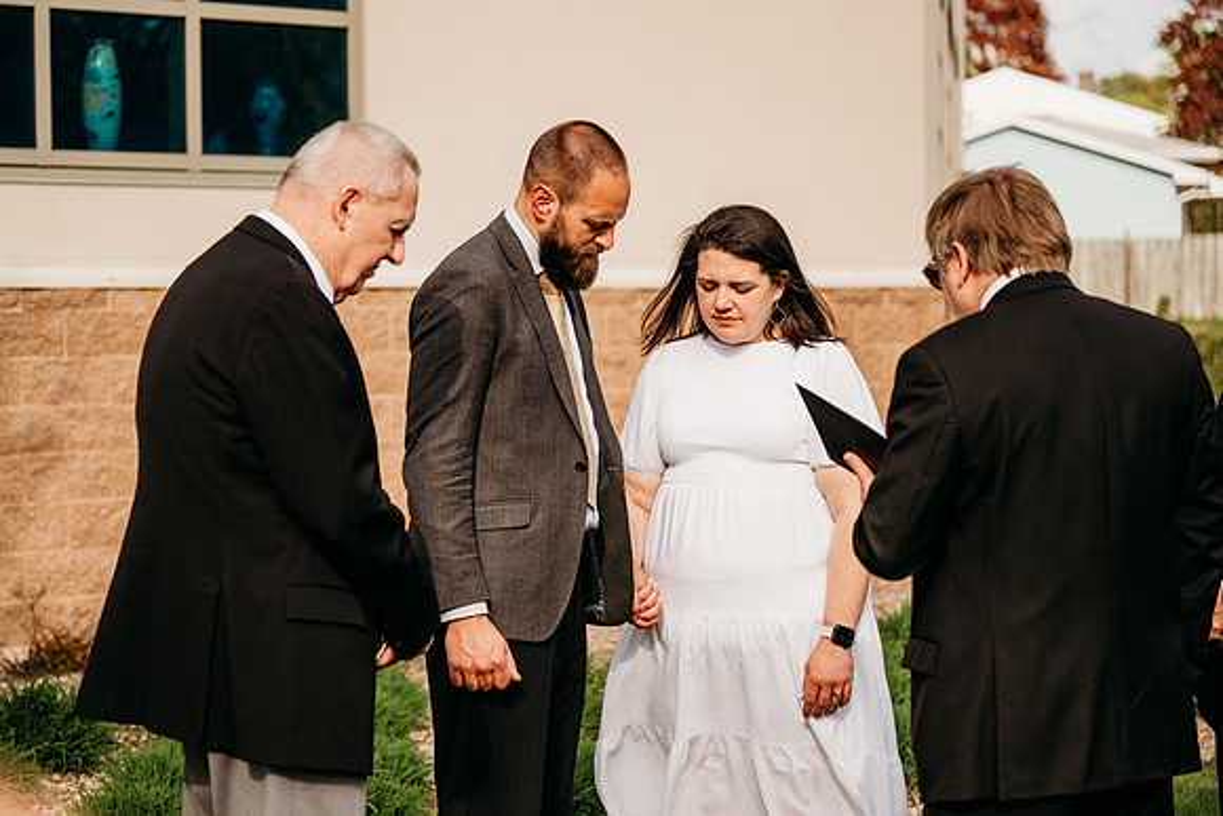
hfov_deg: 26.1
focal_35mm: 78
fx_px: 2639
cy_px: 408
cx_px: 562
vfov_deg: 17.6
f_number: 2.8
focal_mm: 70
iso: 200
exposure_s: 1/5000
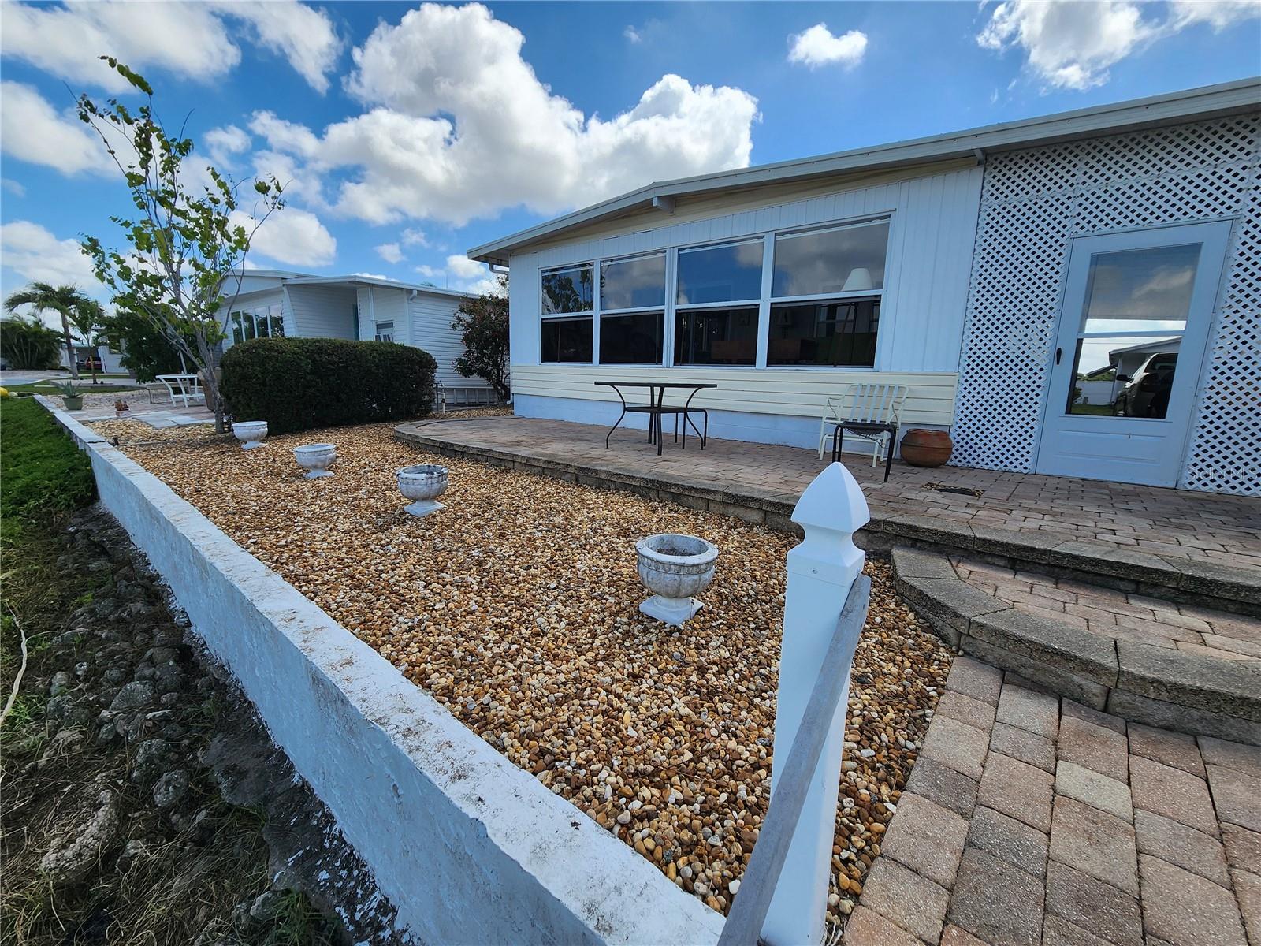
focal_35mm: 13
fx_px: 474
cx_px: 630
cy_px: 473
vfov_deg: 89.9
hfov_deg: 106.2
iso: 50
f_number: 2.2
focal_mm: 2.2
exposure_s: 1/2016
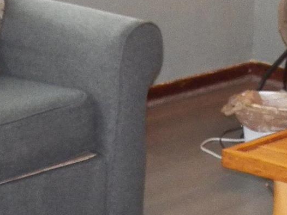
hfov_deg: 10.7
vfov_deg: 7.9
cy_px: -190
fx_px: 1501
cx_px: 337
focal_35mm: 181
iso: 160
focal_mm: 5.5
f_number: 2.8
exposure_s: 1/30
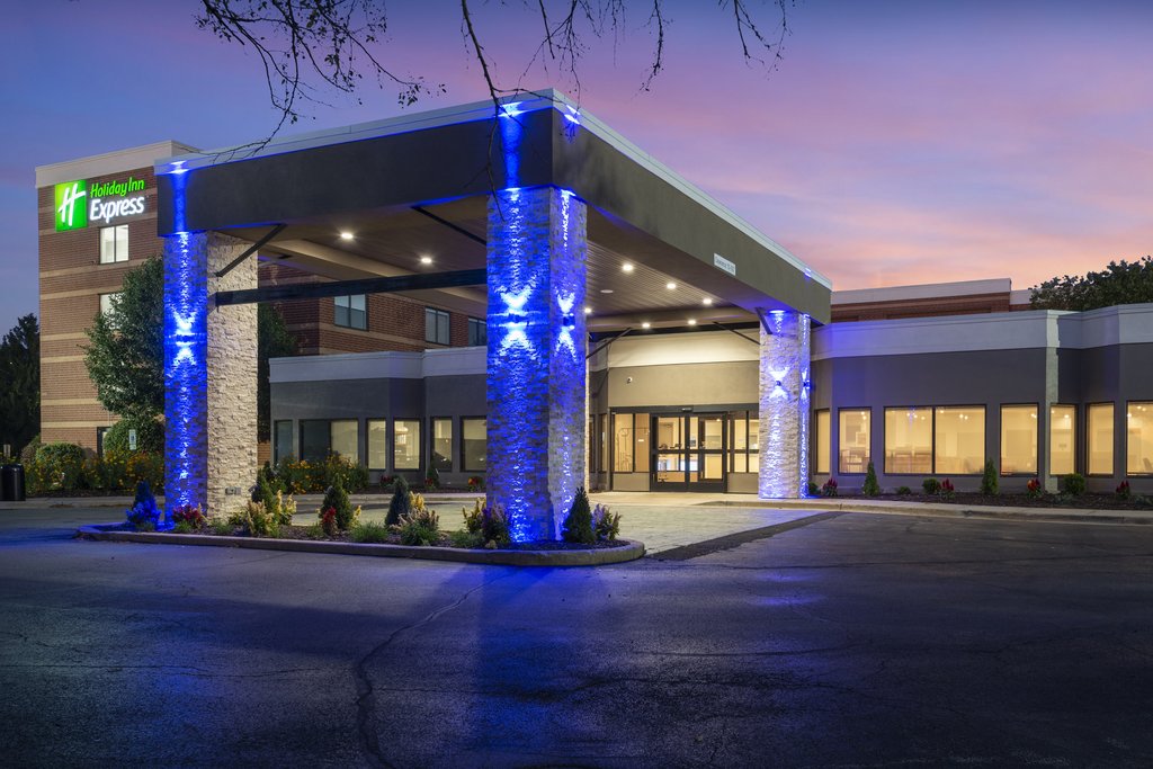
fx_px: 769
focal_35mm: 24
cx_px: 576
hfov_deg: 73.7
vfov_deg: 53.1
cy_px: 384
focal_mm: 24
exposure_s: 1.3
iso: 320
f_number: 8
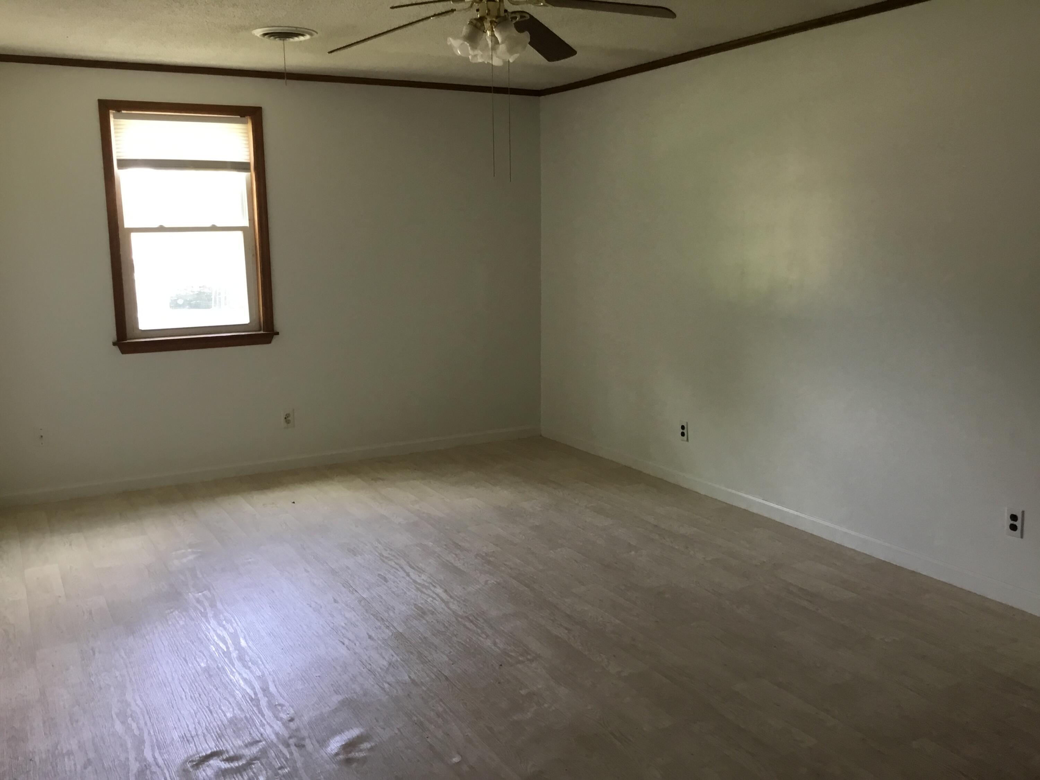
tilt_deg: -9.5
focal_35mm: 31
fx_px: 931
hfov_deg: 58.4
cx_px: 520
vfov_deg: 45.4
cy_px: 390
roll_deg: +0.6
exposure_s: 1/30
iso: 50
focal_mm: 3.3
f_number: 2.4
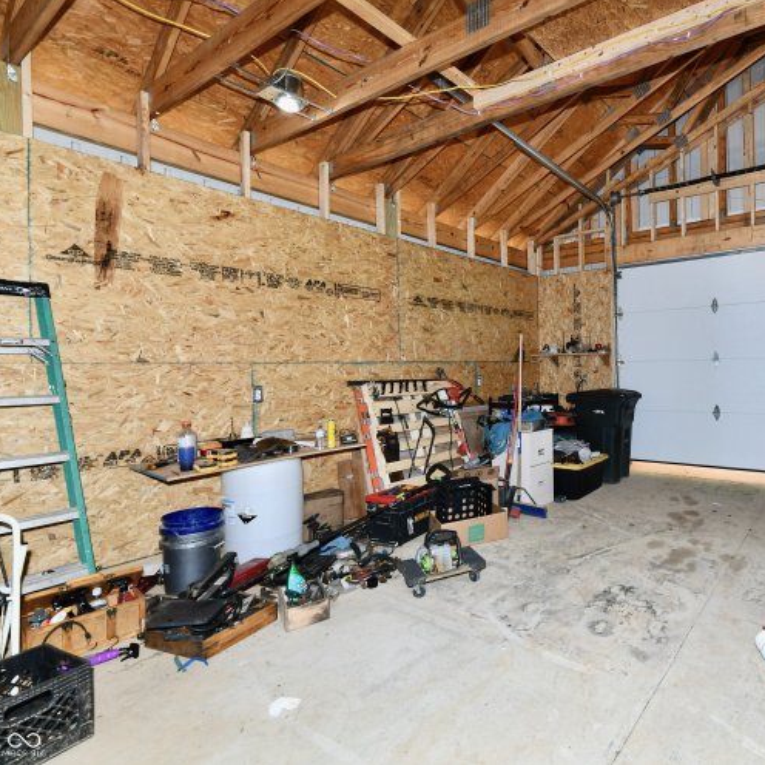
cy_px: 381
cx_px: 569
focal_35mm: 18
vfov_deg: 80.7
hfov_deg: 75.2
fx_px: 450
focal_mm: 14
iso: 640
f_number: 6.3
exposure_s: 1/60
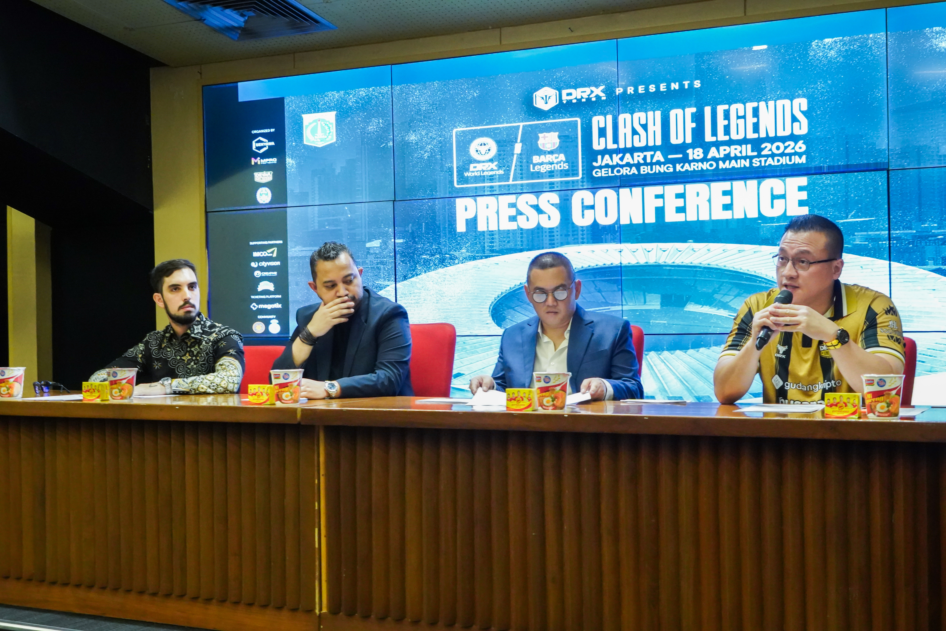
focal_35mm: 49
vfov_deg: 27.5
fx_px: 1288
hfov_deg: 40.3
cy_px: 316
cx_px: 473
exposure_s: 1/50
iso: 10000
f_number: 6.3
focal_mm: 49
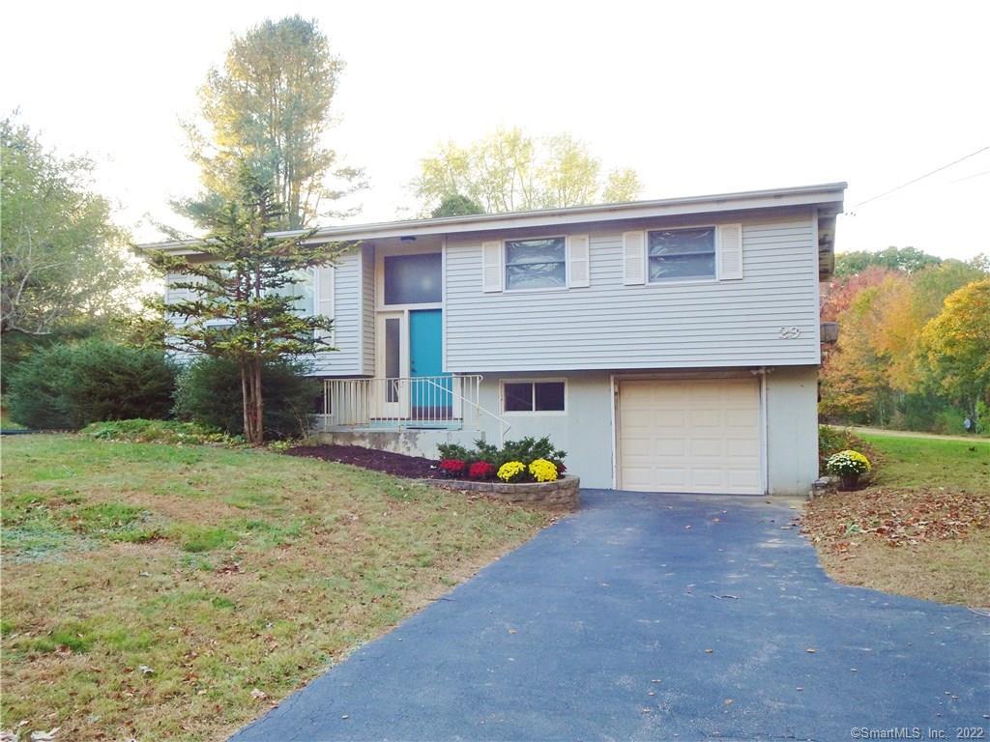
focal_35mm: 30
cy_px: 371
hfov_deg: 60.0
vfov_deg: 46.8
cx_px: 495
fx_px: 858
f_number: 3.5
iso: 80
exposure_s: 1/60
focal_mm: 5.09
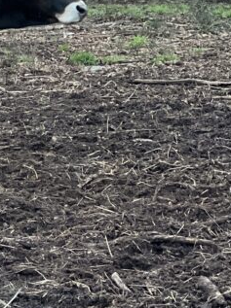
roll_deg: -0.9
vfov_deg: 7.9
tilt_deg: -0.9
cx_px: -131
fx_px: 2220
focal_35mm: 249
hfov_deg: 5.9
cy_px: 5
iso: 320
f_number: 2.8
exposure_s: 1/40
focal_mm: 9
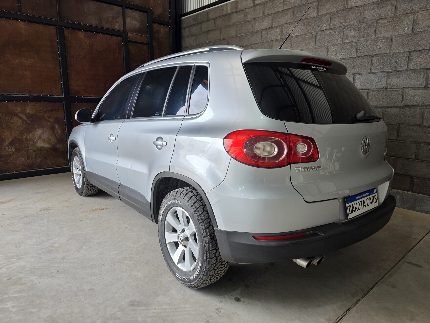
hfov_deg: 73.9
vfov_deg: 58.9
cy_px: 162
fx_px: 286
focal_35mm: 23
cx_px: 215
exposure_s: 1/180
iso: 80
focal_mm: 6.3
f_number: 1.7
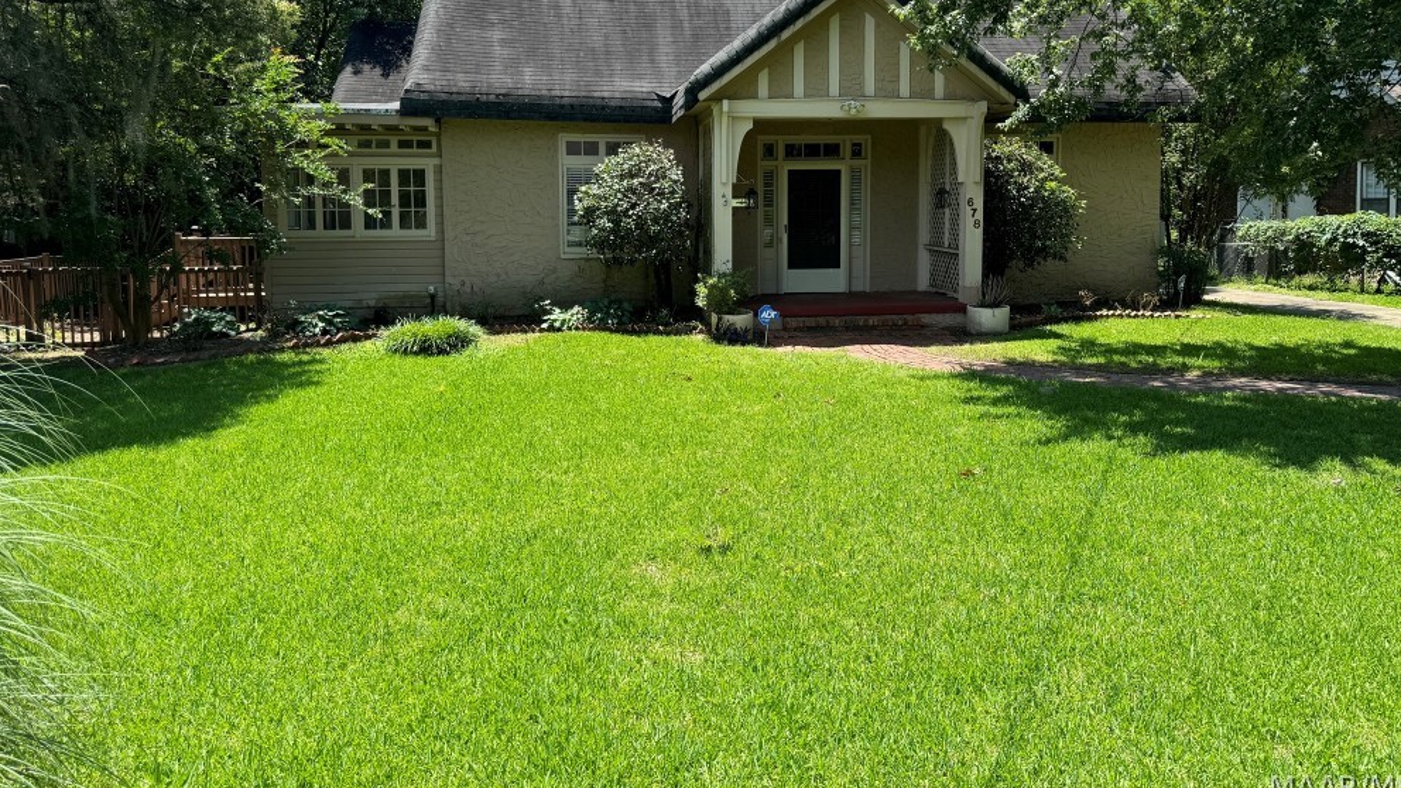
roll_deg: +1.5
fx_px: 1003
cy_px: 268
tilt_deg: -4.5
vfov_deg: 42.4
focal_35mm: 27
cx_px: 716
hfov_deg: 69.9
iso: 80
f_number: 1.78
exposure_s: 1/1425
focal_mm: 6.76
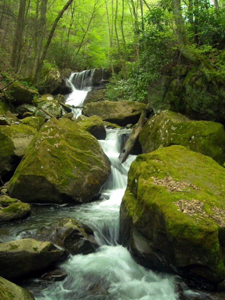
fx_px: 355
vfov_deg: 45.7
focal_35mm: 41
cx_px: 113
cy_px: 159
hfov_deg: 35.2
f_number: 2.8
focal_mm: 5.7
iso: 84
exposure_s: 1/8
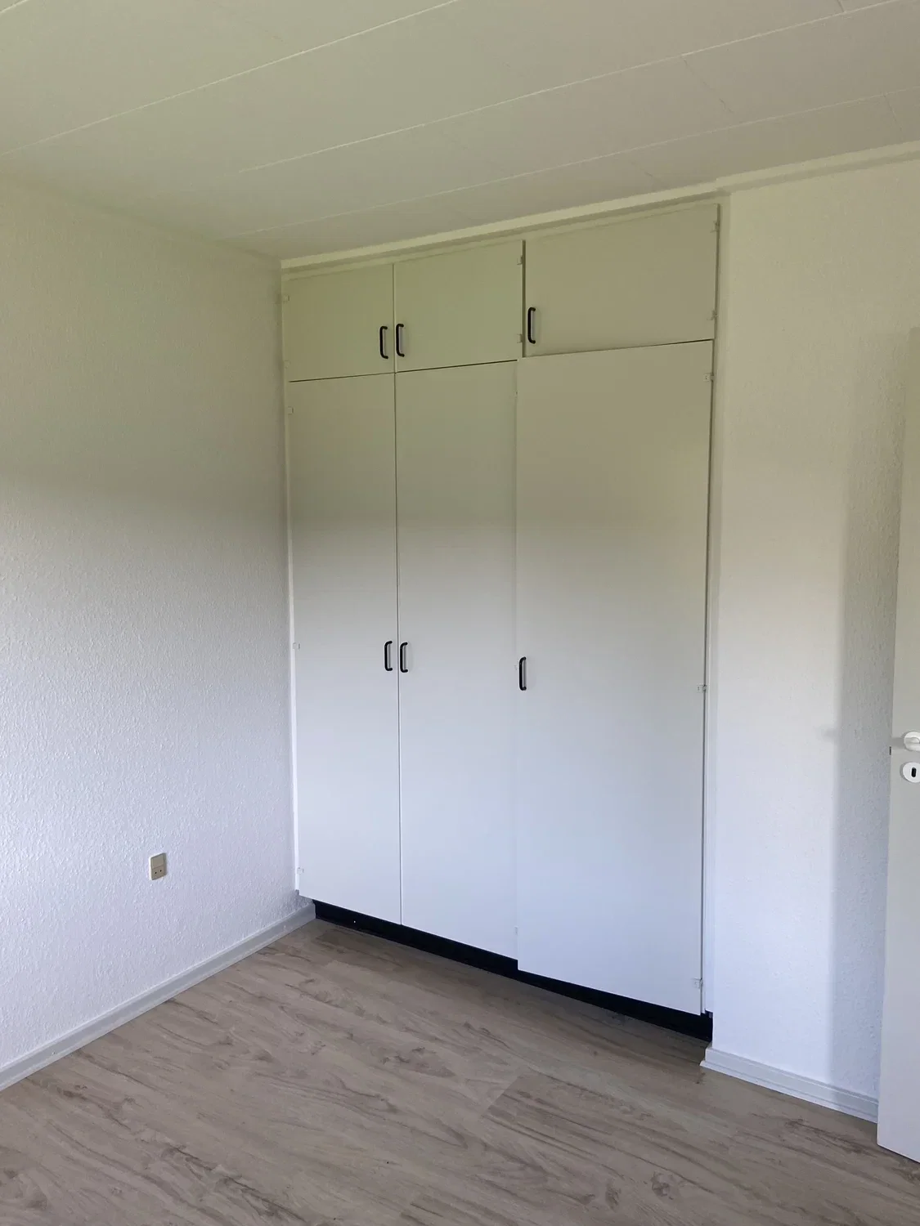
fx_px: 921
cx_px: 460
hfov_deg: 53.1
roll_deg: -0.3
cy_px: 613
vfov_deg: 67.3
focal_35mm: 26
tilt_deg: -4.1
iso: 125
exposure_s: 1/121
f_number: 1.8
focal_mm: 4.25
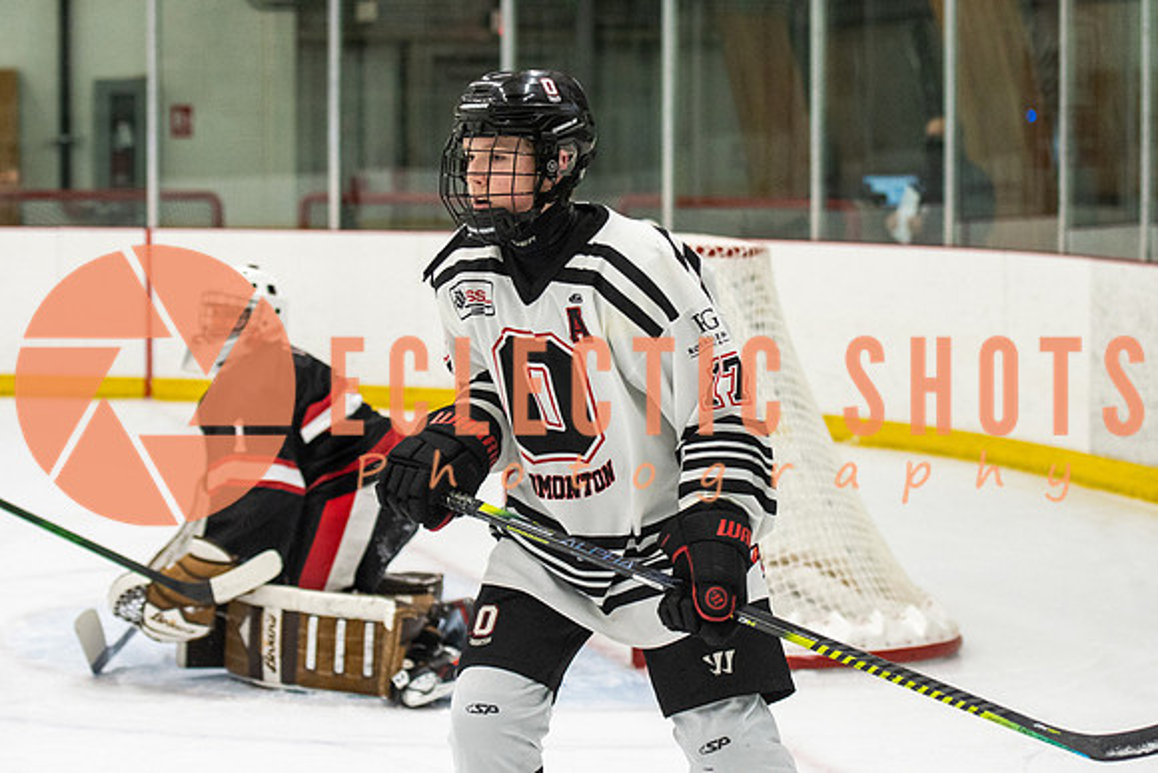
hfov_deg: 16.6
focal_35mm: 123
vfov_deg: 11.1
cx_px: 680
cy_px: 319
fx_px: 3969
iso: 1600
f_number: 2.8
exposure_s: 1/400
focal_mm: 70
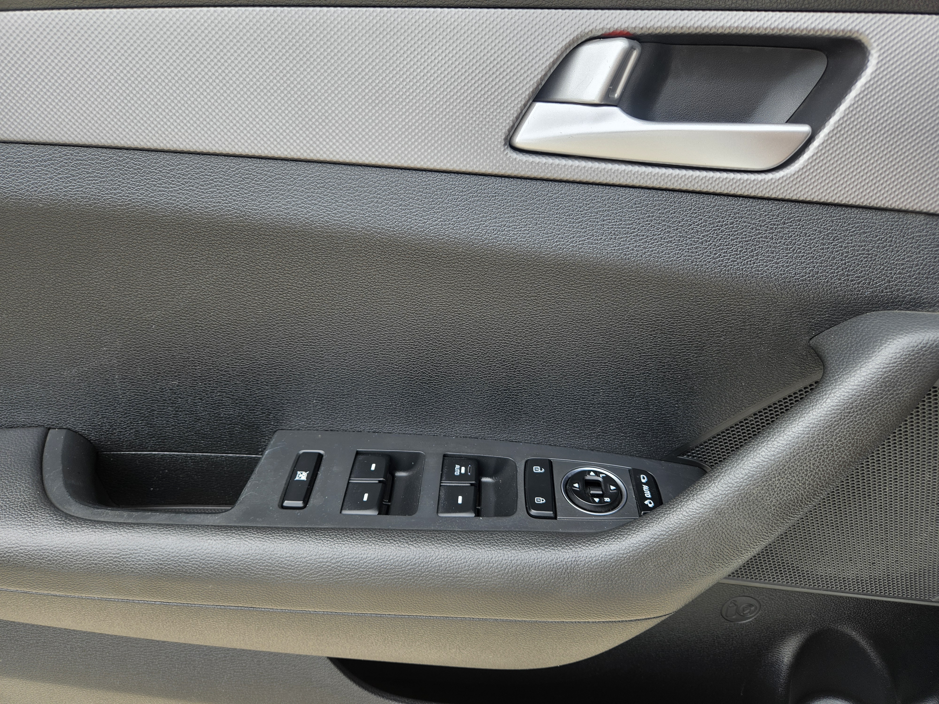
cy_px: 352
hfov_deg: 73.9
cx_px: 470
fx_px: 624
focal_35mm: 23
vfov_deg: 58.9
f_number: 1.8
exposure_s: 1/180
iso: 25
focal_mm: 5.4
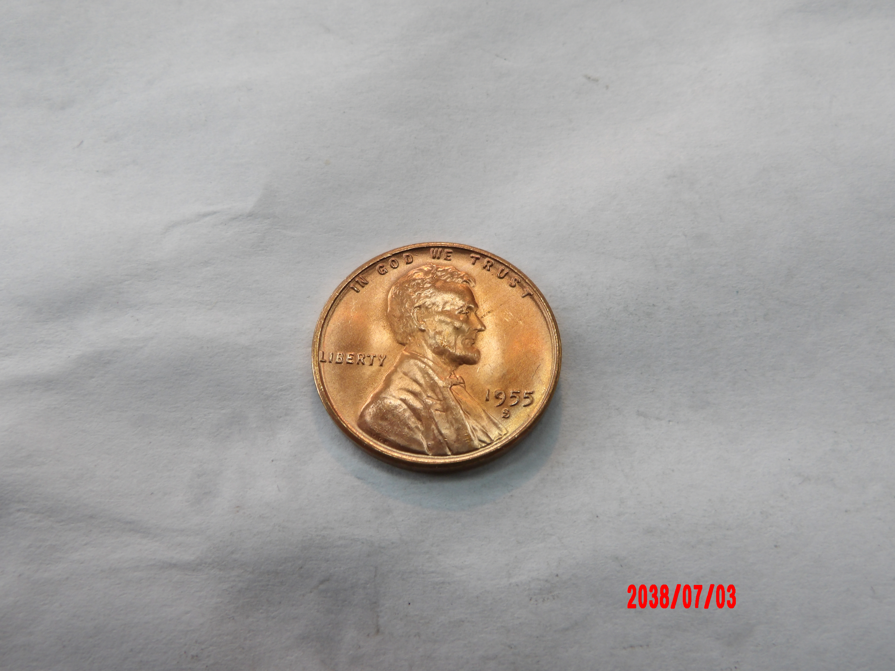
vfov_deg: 41.8
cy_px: 336
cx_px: 448
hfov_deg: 54.0
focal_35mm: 34
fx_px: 879
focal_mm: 6.2
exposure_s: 1/30
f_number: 4.5
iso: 111
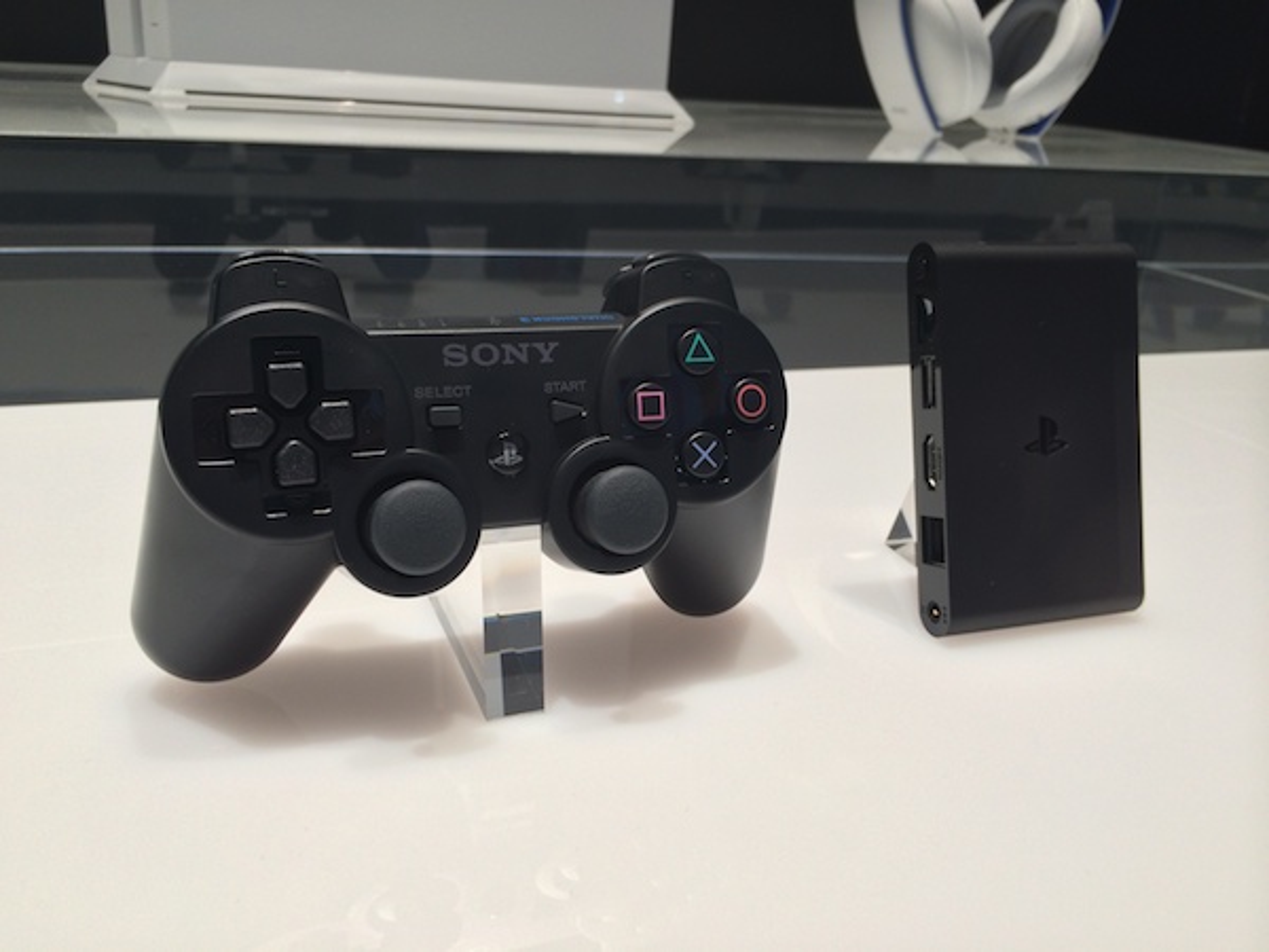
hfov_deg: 60.0
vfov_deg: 46.8
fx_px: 1100
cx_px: 634
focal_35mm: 30
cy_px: 476
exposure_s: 1/60
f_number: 2.2
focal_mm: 4.12
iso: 40
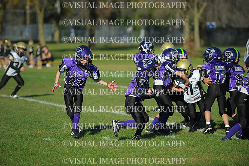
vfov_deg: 6.9
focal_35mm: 200
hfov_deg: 10.3
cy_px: 83
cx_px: 124
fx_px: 1382
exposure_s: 1/2500
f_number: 3.5
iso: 200
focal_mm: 200
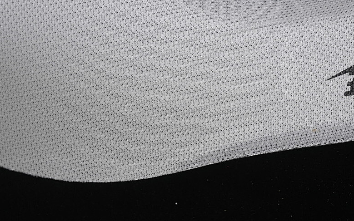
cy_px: 89
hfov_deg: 19.6
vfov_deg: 12.3
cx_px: 213
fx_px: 1023
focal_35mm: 106
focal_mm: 50
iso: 160
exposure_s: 1/80
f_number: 7.1
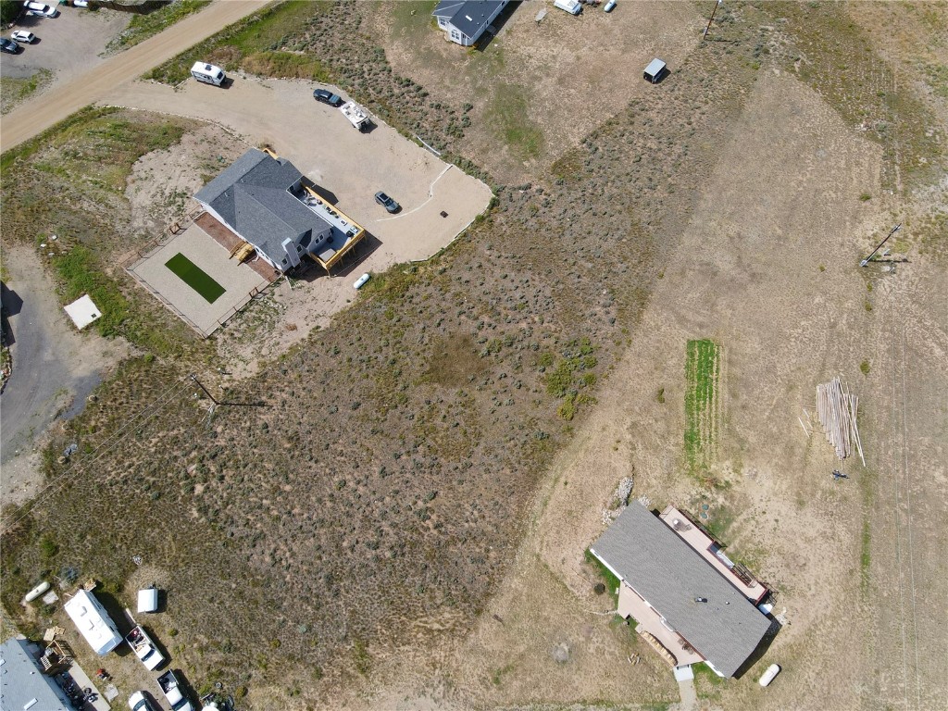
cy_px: 356
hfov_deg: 71.6
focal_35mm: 24
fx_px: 657
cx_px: 474
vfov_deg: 56.8
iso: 100
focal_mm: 4.5
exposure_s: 1/640
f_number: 2.8
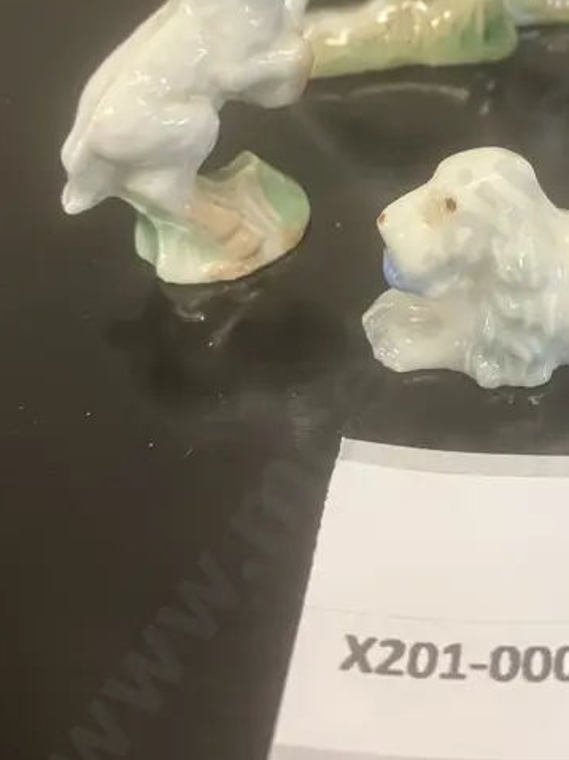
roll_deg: +0.7
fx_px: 1316
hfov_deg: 23.5
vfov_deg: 31.2
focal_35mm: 60
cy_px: 132
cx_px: 553
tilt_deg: -34.0
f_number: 1.8
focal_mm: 3.99
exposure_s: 1/50
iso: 200
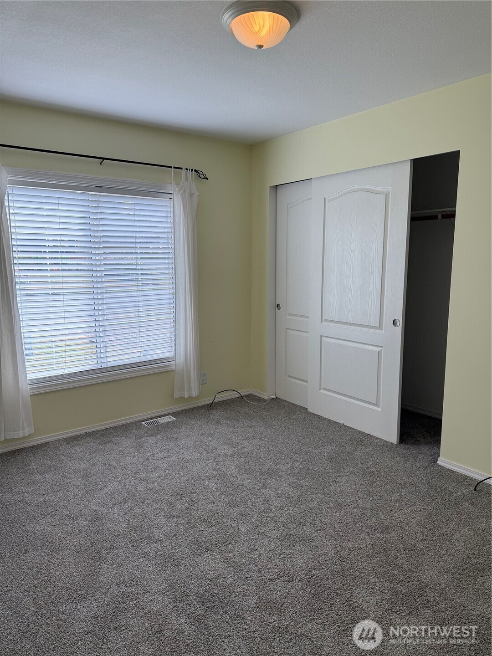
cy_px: 328
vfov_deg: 71.6
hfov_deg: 56.8
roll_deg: -0.1
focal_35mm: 24
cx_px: 246
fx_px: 455
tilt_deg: -8.1
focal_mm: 6.76
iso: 100
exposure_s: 1/528
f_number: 1.78
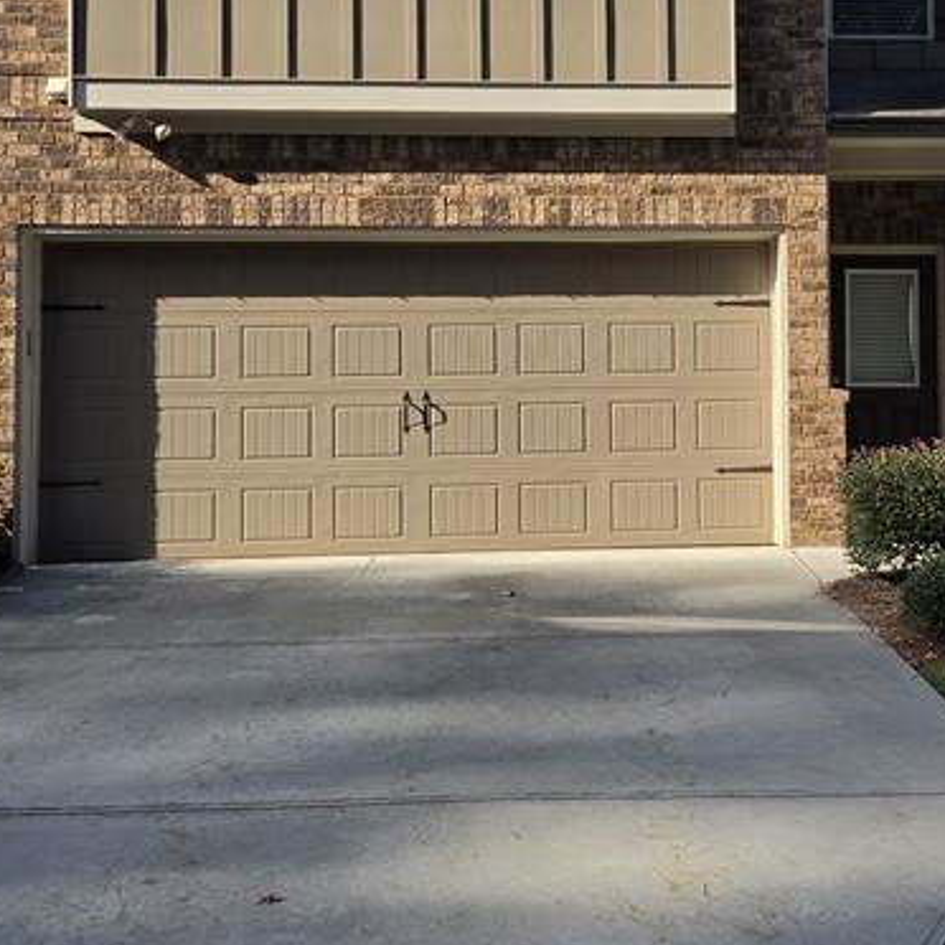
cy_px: 295
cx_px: 673
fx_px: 1730
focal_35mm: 56
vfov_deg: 30.3
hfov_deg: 30.2
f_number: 1.8
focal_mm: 5.4
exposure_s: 1/2905
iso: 80
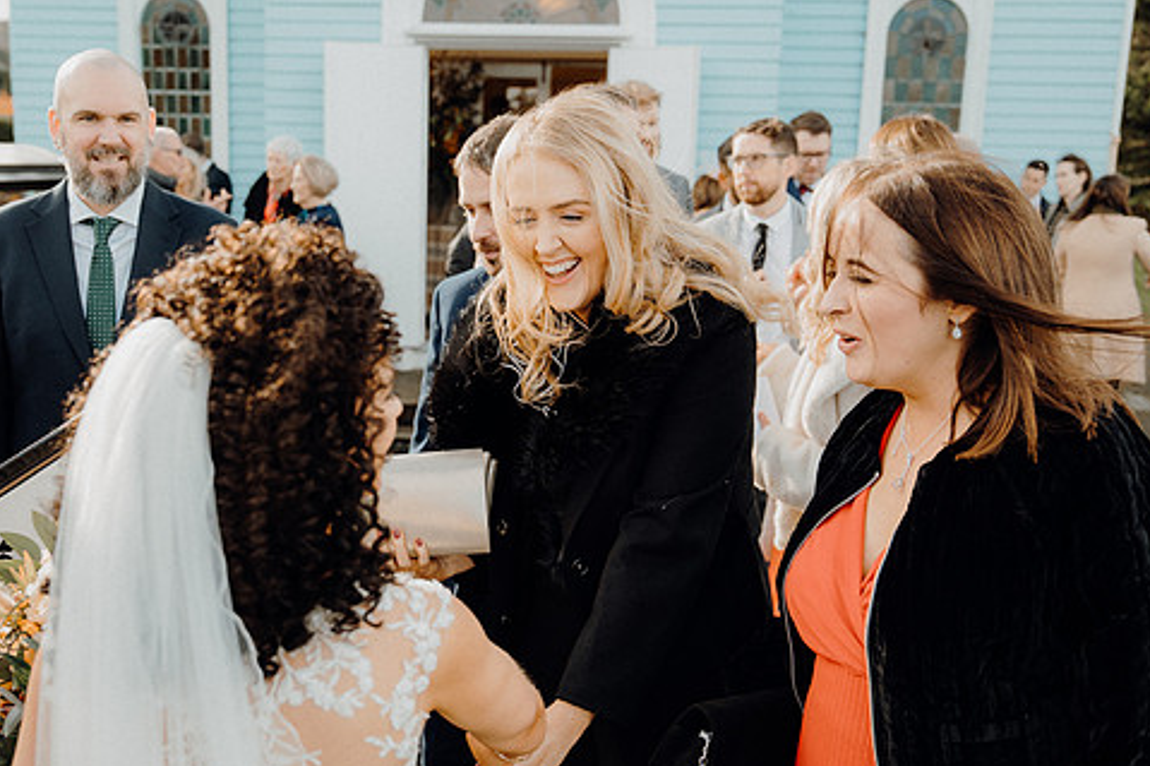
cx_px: 499
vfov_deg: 33.4
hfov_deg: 48.3
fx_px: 1277
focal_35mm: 40
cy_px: 400
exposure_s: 1/500
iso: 250
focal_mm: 33
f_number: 3.5
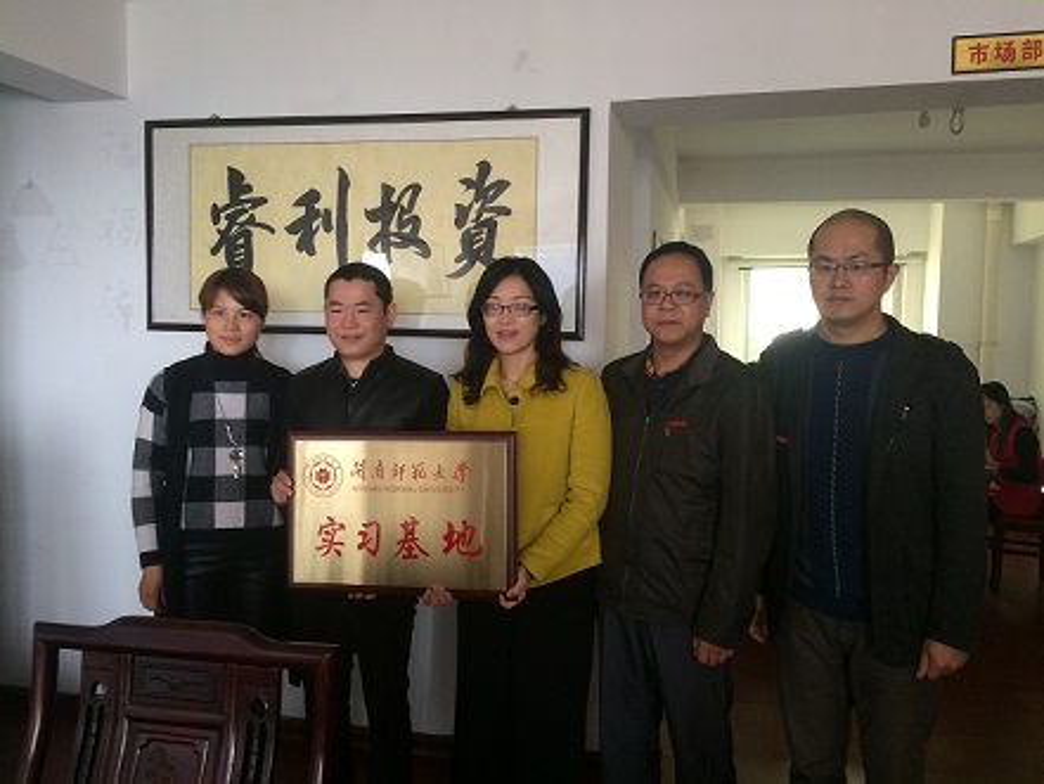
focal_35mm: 29
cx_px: 522
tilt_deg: -5.4
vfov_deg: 48.2
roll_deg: -1.7
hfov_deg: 61.6
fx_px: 875
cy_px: 392
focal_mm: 4.15
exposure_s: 1/33
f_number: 2.2
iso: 125
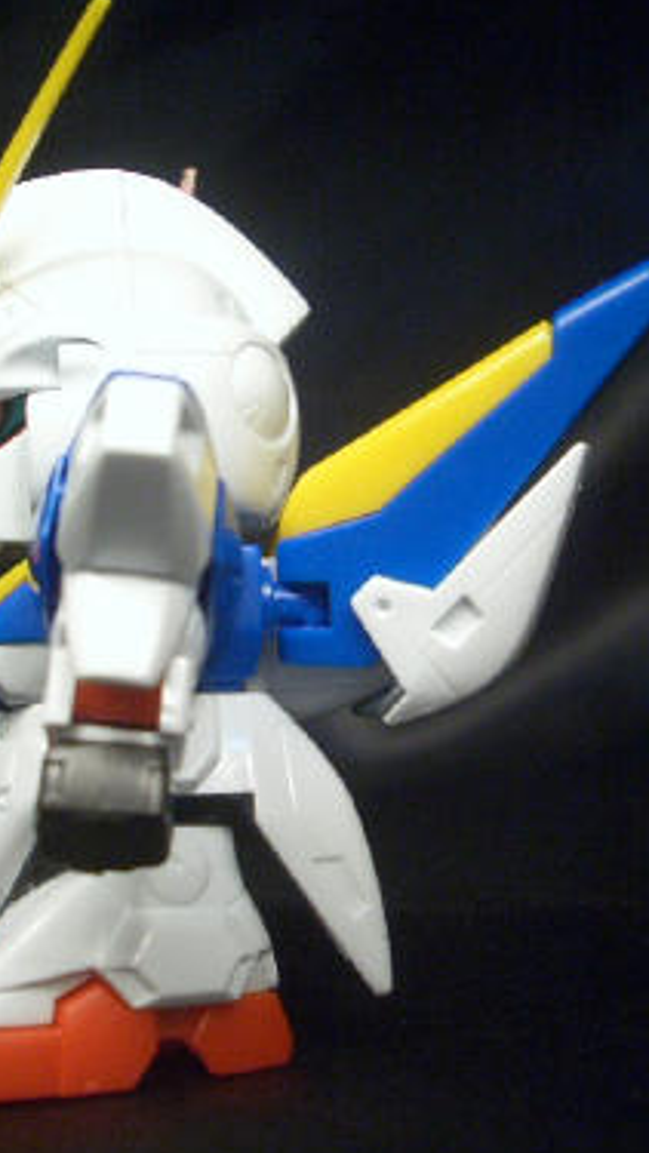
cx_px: 283
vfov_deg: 51.6
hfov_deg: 30.4
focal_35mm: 39
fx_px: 1193
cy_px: 581
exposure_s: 1/125
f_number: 2.6
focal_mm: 5.8
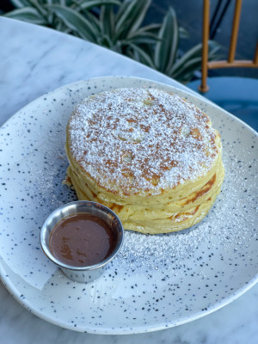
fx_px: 636
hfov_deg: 22.9
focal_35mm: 64
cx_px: 129
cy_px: 172
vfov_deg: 30.3
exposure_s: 1/100
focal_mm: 7.5
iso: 50
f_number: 2.2
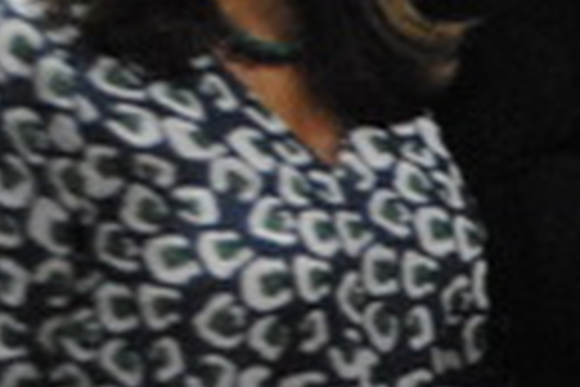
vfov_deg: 4.9
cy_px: 380
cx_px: 1412
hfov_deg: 6.9
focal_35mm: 280
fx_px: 4511
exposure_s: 1/40
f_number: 4.5
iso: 1600
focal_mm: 30
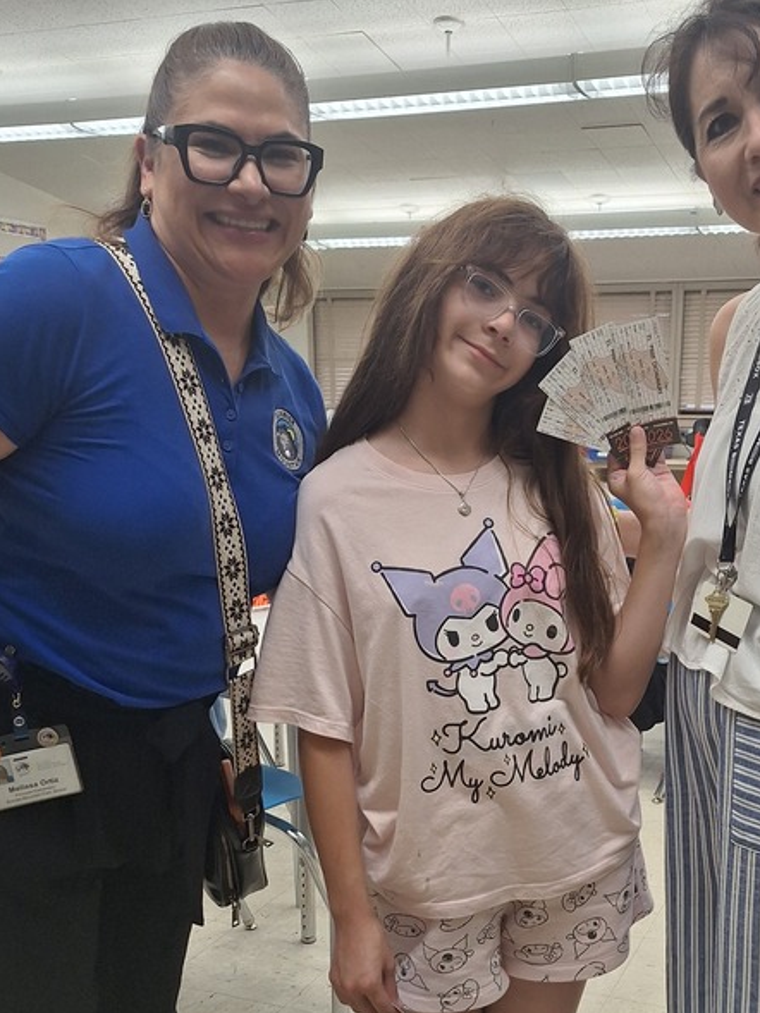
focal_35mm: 40
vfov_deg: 46.1
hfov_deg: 35.8
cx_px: 464
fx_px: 1171
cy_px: 671
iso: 50
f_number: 1.8
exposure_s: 1/60
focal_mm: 5.54
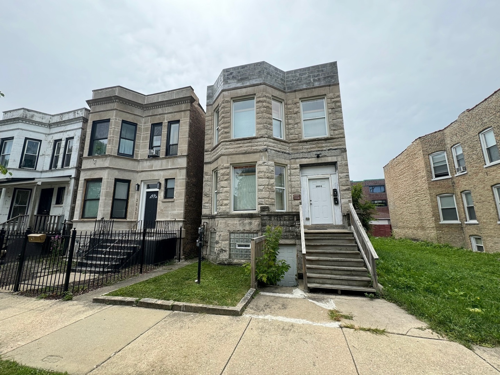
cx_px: 250
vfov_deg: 85.7
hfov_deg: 102.1
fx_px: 202
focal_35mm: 14
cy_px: 188
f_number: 2.2
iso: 40
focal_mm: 2.22
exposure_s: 1/858
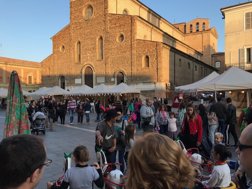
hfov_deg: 63.4
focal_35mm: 28
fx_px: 204
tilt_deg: +0.2
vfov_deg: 49.7
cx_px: 126
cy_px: 94
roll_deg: -0.3
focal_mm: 3.99
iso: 20
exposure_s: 1/602
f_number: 1.8
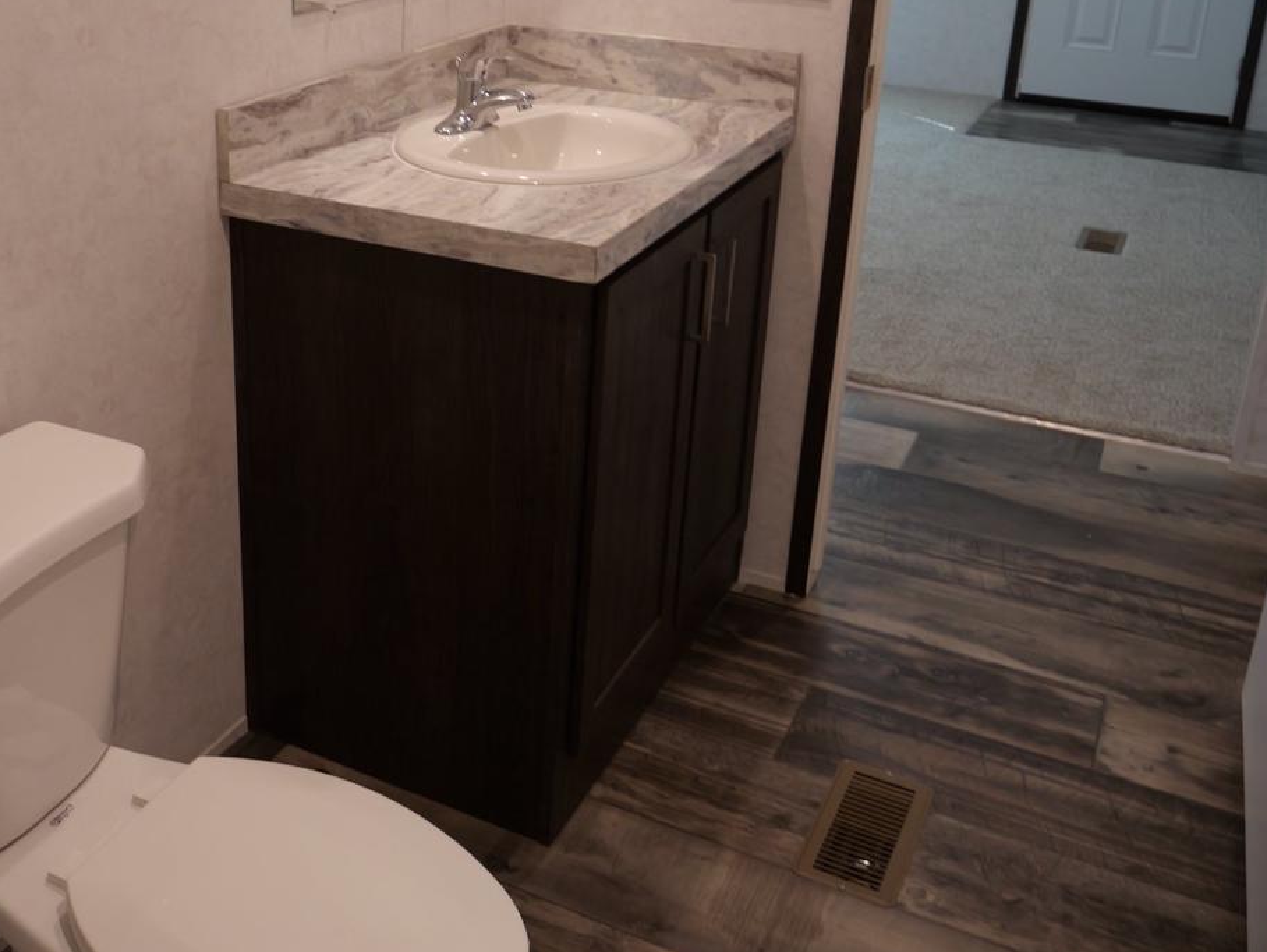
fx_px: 1392
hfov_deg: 47.7
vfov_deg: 37.1
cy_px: 270
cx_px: 367
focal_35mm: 38
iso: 250
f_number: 2.8
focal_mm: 12
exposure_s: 1/60
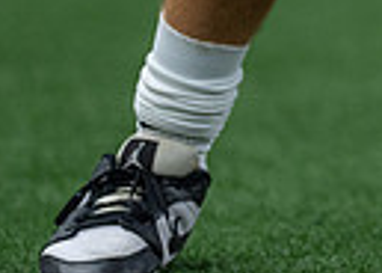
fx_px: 7818
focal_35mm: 721
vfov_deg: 2.0
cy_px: -127
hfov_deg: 2.8
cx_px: 679
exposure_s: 1/800
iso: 500
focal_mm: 135
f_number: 1.8
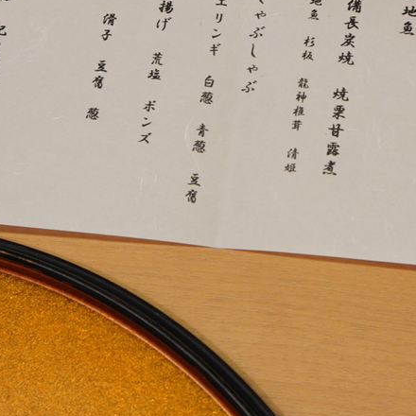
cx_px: 319
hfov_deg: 9.3
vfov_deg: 9.3
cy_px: 49
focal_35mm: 188
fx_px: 2556
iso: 800
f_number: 7.1
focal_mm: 54
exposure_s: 1/40
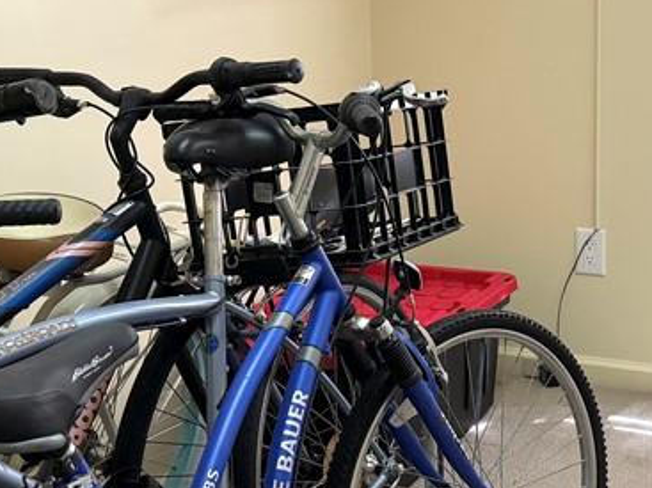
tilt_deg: -11.2
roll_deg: +1.3
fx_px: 1262
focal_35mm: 67
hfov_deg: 28.5
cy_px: 190
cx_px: 501
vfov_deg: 21.9
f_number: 1.78
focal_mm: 6.76
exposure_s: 1/228
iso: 200
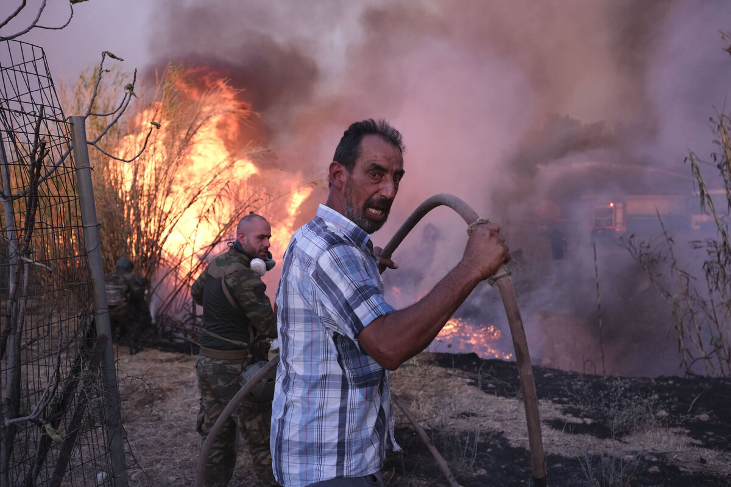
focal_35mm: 35
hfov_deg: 54.4
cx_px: 366
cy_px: 244
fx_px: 711
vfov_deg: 37.9
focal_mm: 23
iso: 1600
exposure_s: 1/1700
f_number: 2.8
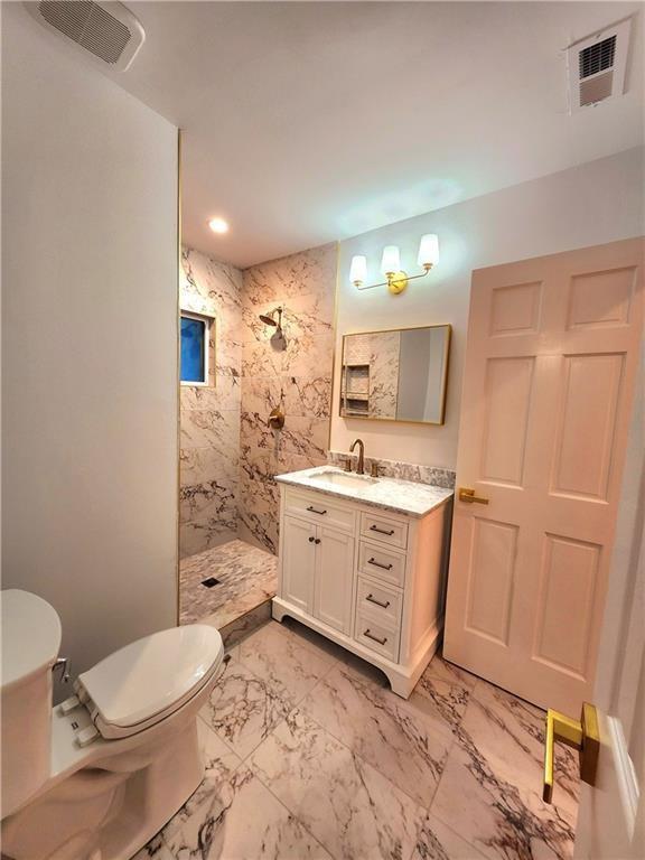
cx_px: 322
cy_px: 430
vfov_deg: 106.2
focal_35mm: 13
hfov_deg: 89.9
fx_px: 323
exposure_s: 1/60.2
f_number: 2.2
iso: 80
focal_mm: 1.74
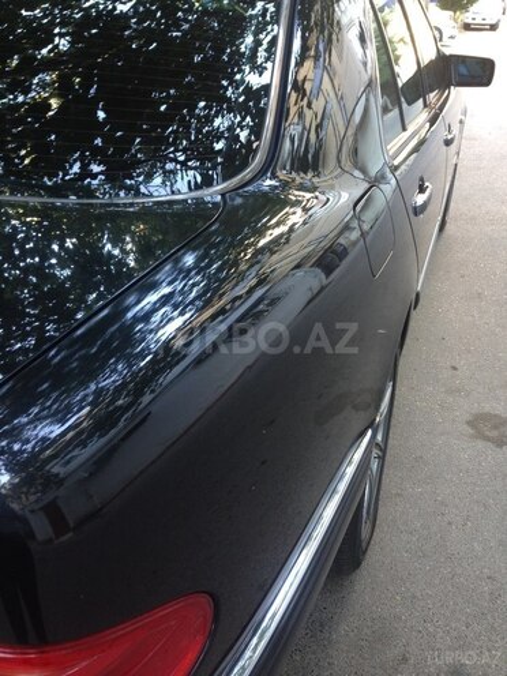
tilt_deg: -24.8
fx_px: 644
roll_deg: -0.3
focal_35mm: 33
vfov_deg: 55.4
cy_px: 338
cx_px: 254
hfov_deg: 42.9
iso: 64
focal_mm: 4.12
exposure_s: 1/20
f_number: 2.4
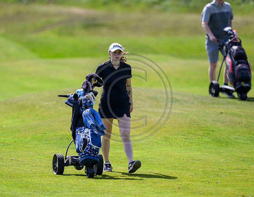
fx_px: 4607
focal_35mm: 620
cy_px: 98
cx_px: 106
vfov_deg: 2.5
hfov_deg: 3.2
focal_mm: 560
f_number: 4
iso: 500
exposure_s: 1/3200
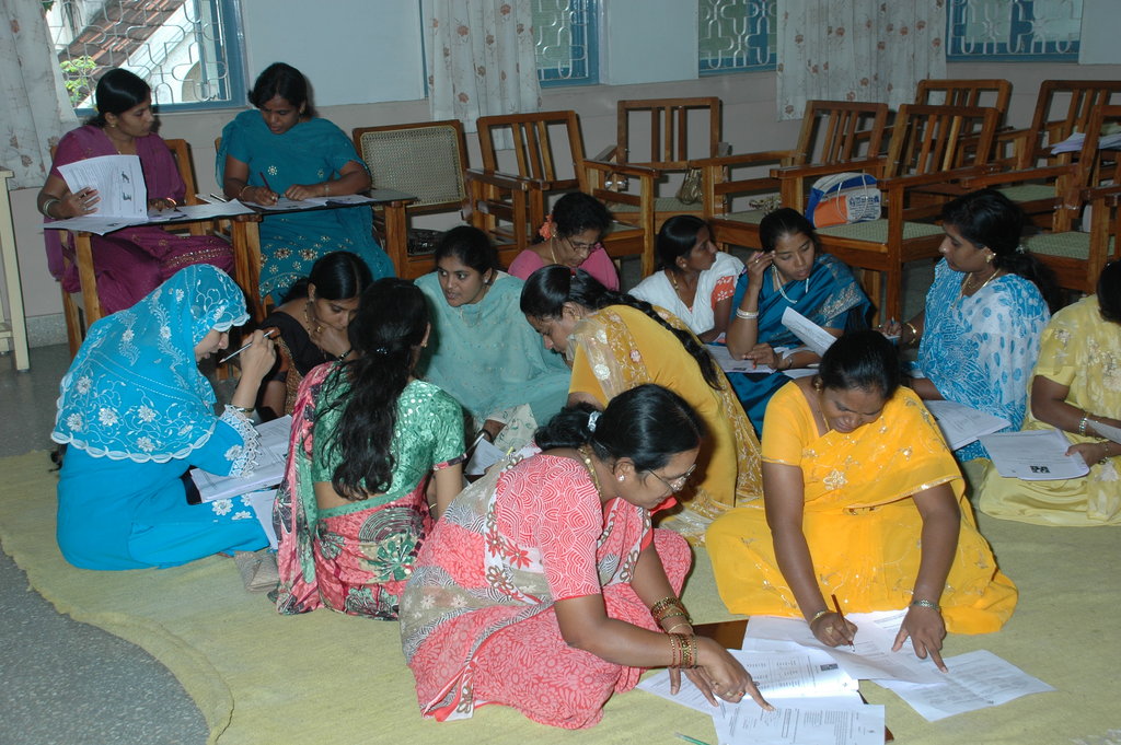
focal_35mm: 46
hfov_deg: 42.4
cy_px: 372
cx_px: 560
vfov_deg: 28.9
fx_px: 1447
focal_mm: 31
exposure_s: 1/125
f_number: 5
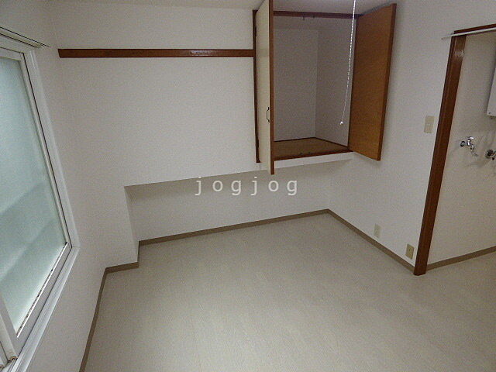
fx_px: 287
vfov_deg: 66.0
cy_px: 186
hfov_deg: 81.7
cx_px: 248
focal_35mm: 20
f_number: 3.5
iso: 250
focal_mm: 3.58
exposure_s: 1/60
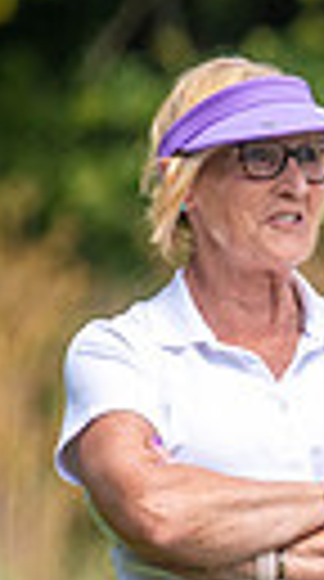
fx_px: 21740
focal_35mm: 1415
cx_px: 1035
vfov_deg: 1.5
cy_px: 699
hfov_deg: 0.9
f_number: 5.6
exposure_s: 1/800
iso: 200
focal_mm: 300
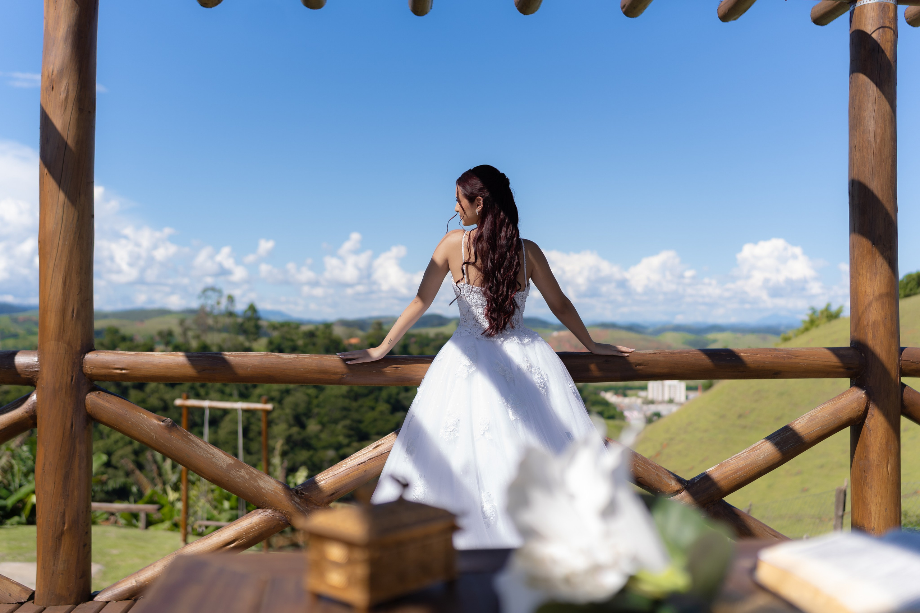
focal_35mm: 36
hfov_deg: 53.5
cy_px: 307
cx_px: 455
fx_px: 912
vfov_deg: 37.2
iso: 50
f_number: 1.8
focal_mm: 35
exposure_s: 1/3200
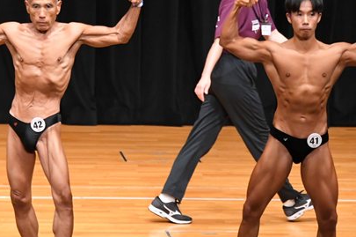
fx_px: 3822
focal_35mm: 387
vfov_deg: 3.5
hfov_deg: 5.3
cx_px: 162
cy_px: 115
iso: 5000
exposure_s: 1/400
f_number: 5.6
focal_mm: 135
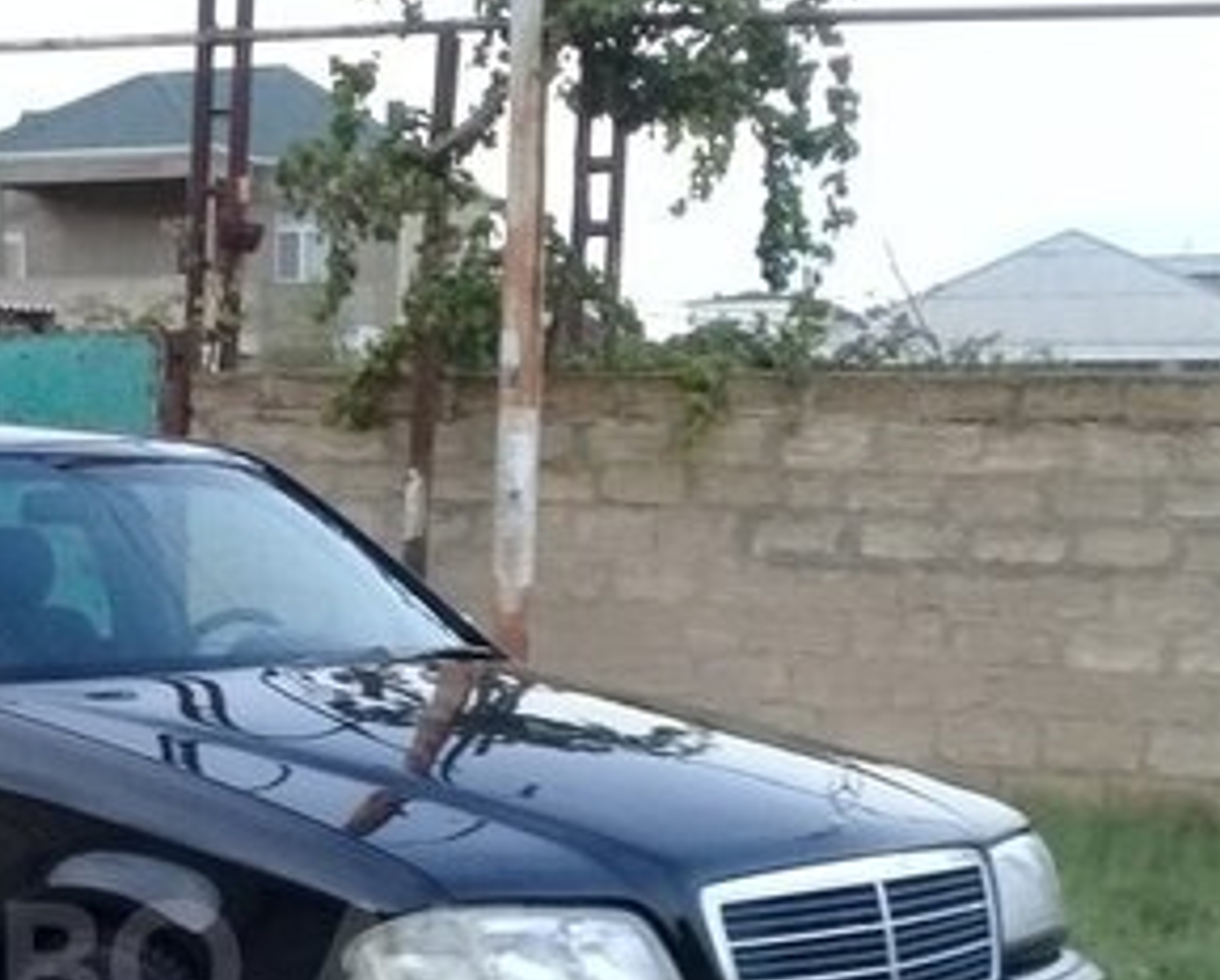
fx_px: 2495
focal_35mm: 69
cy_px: 965
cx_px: 93
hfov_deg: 26.4
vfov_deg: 21.5
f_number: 2.2
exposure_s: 1/33
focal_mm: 3.3
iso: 125
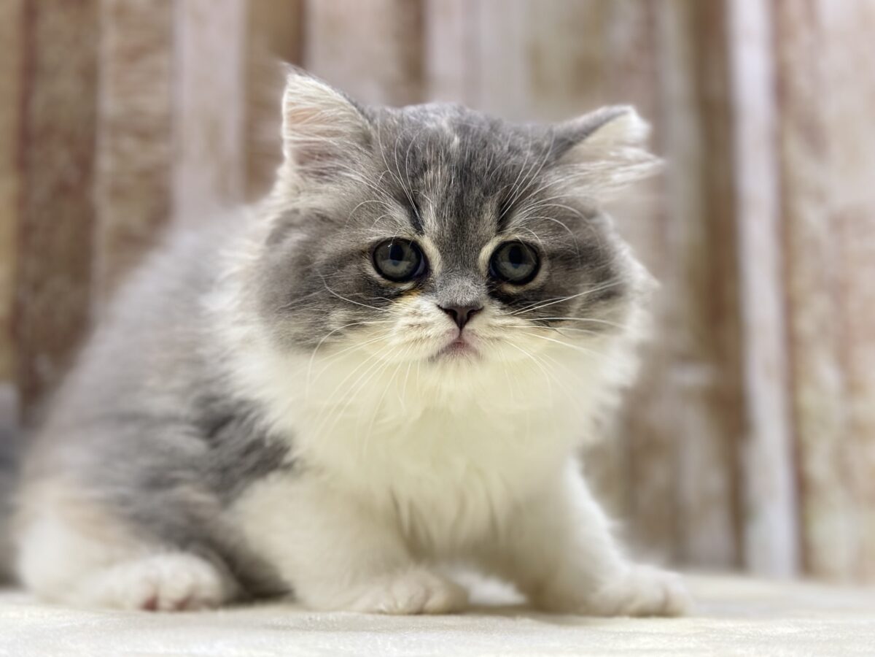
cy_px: 328
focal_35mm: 48
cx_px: 438
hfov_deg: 39.7
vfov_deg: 30.3
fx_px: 1213
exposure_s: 1/33
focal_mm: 6.86
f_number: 1.78
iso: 320
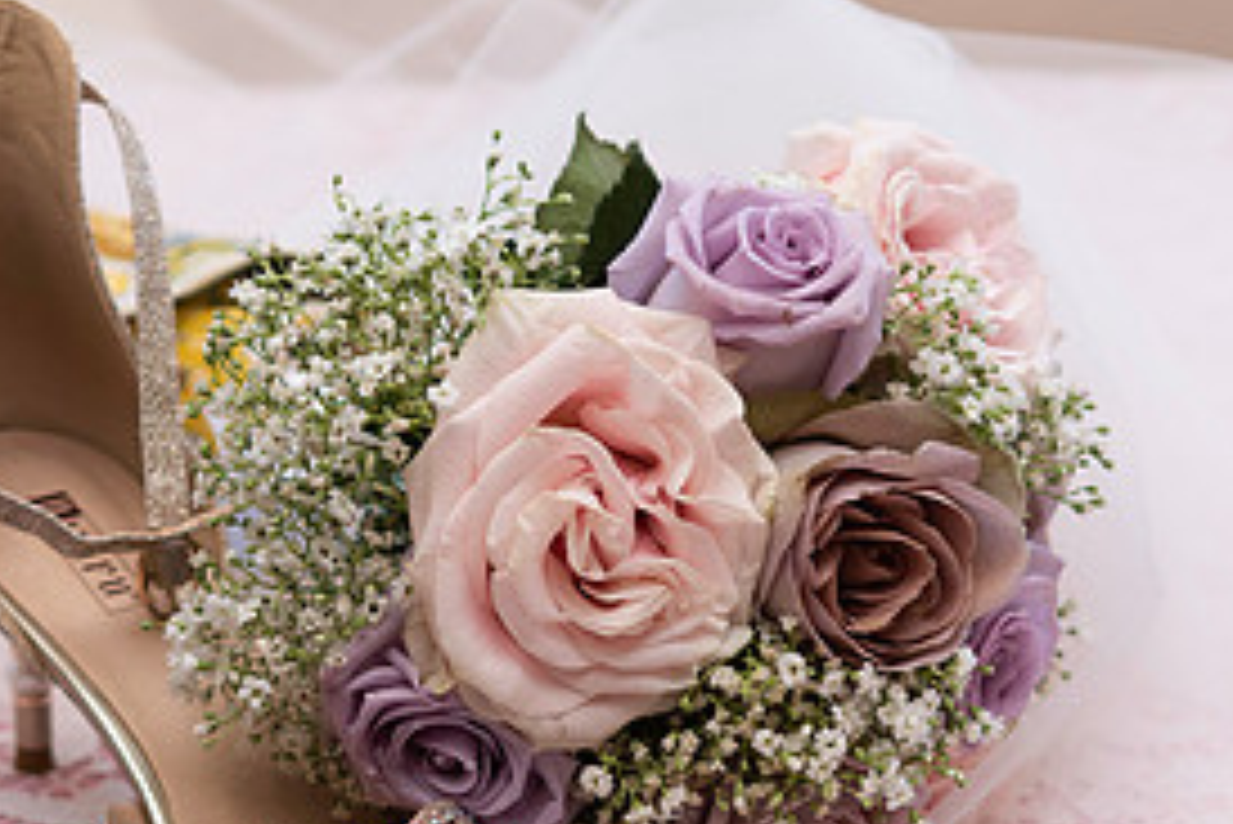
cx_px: 605
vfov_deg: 8.5
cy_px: 648
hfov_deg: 12.7
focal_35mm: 162
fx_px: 5551
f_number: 3.5
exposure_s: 1/200
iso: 400
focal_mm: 60
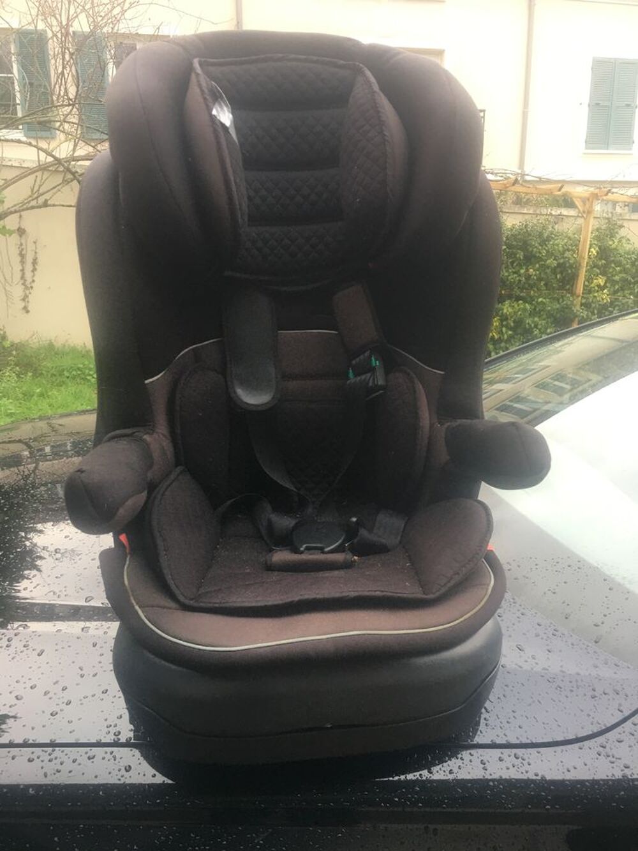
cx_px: 319
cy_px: 426
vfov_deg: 61.7
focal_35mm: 29
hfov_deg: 48.2
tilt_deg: -13.6
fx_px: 713
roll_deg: +0.6
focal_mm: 4.15
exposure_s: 1/33
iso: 40
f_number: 2.2
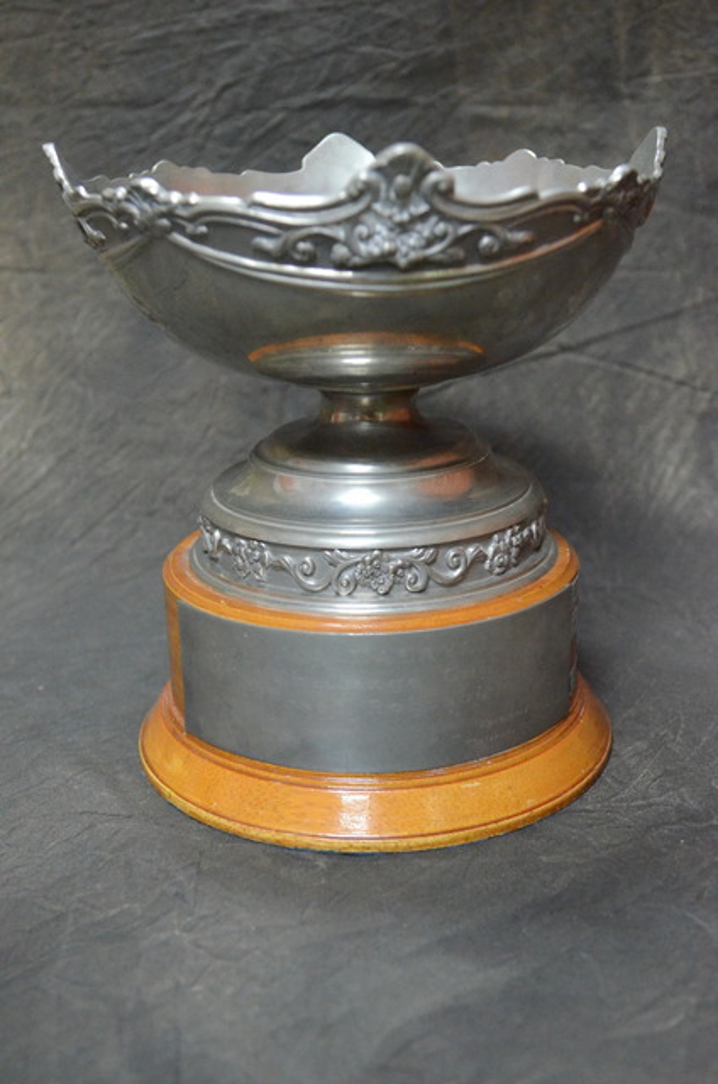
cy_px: 542
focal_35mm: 45
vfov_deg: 43.7
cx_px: 359
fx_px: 1352
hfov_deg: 29.7
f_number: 3.2
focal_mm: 30
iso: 5000
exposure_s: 1/100
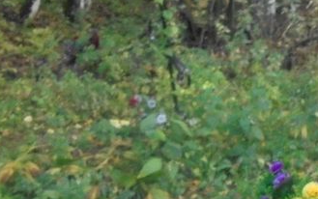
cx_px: 300
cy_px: 250
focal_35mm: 67
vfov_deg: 18.3
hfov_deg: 29.1
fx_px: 581
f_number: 3.5
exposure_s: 1/125
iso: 400
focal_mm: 4.6
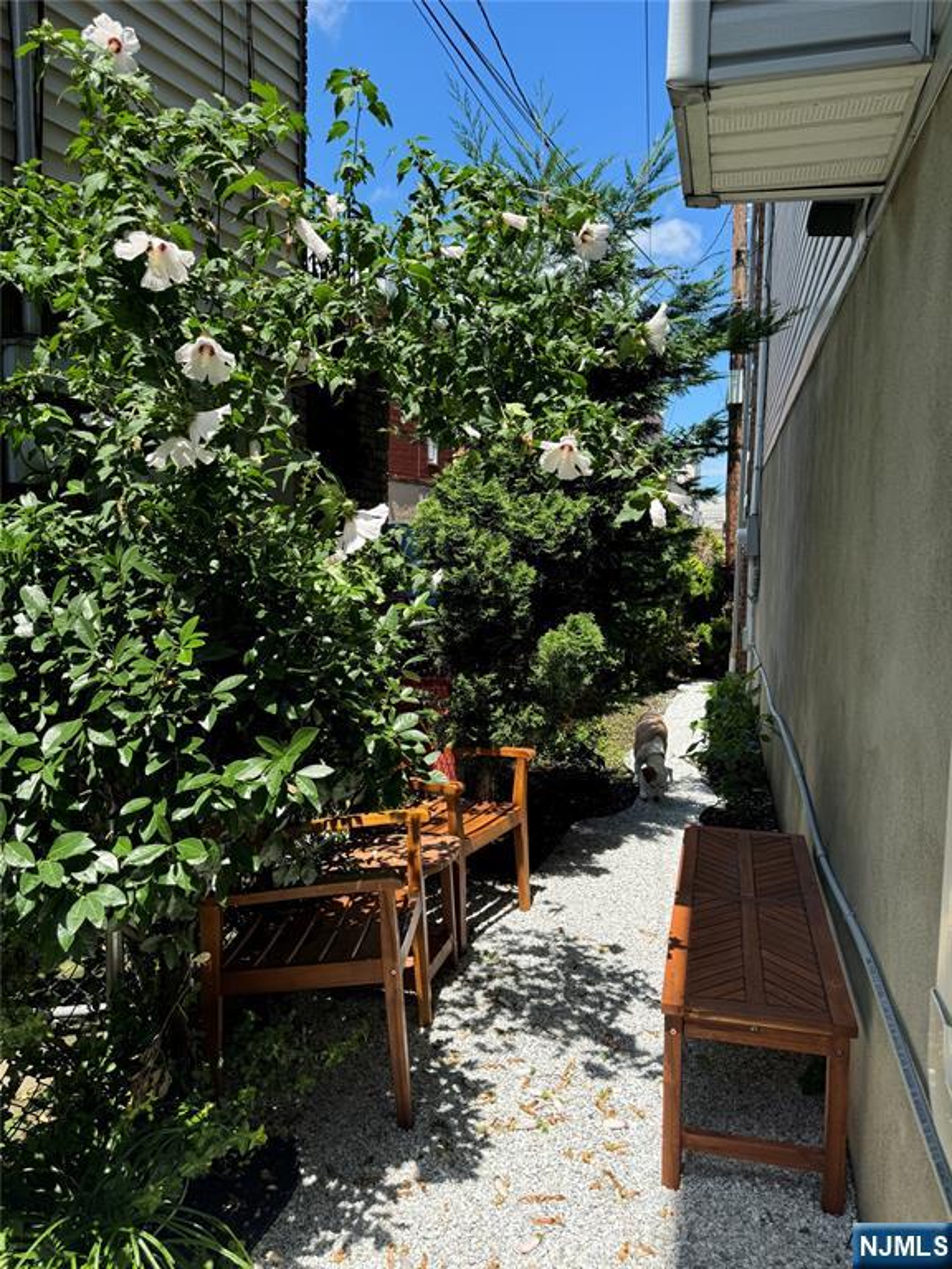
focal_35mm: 24
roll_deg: -0.8
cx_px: 476
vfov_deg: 71.6
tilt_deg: -4.5
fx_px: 880
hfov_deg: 56.8
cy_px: 634
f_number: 1.78
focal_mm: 6.76
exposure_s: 1/1818
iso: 80
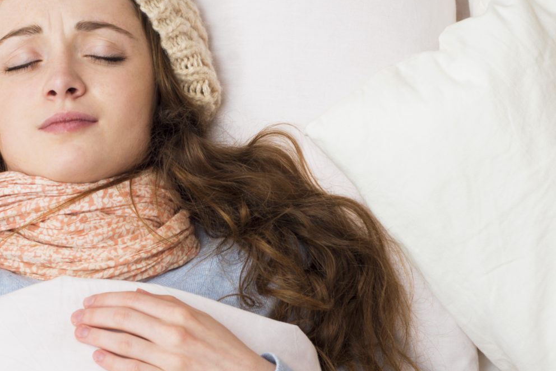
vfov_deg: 10.6
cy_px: 204
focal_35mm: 129
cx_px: 72
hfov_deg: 15.7
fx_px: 1993
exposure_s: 1/160
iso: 100
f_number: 8
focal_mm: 50
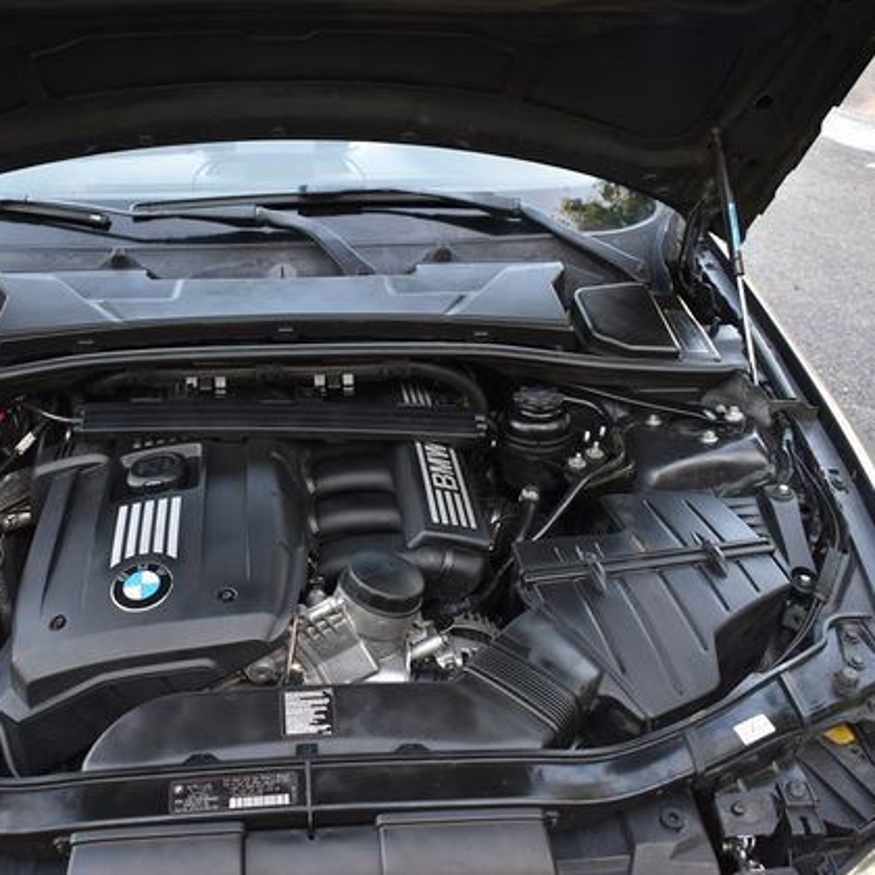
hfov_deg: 47.0
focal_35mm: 35
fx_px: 1001
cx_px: 356
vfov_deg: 47.2
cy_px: 443
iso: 720
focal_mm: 18
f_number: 3.5
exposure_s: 1/250
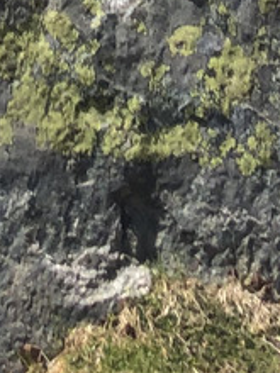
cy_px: -894
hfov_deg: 7.0
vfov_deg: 7.8
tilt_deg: +10.3
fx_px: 2200
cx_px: -319
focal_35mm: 204
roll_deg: +0.2
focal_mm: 4
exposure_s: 1/1453
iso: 20
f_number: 1.8
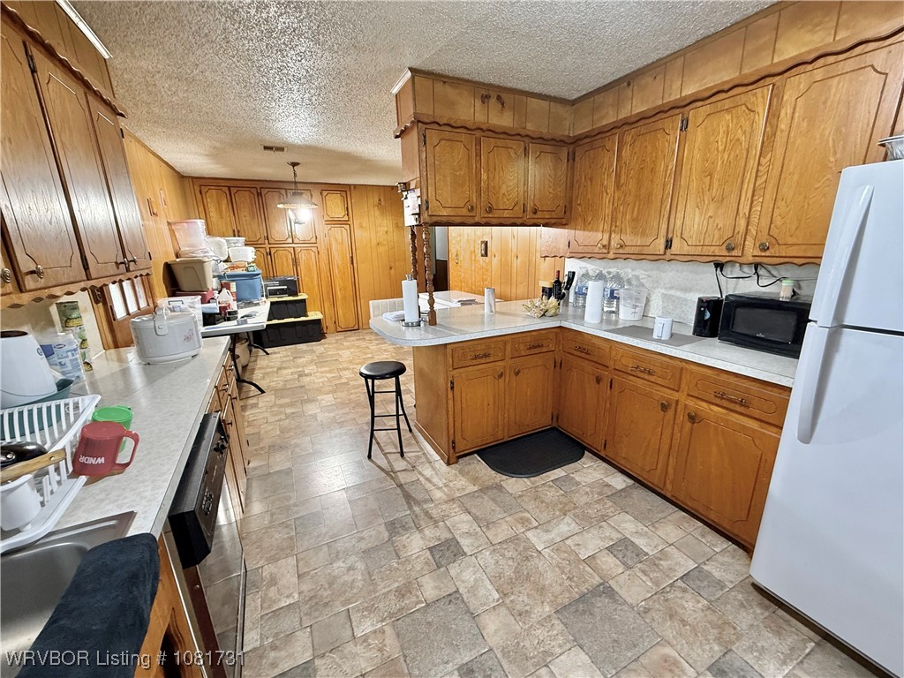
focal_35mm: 14
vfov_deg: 85.7
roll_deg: +2.1
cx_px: 452
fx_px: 366
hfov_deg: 102.1
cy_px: 339
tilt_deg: -13.3
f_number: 2.2
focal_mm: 2.22
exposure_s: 1/60
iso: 250
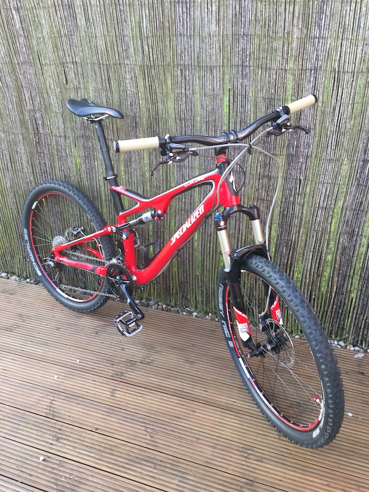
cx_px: 184
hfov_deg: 48.2
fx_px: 412
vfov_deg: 61.7
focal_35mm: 29
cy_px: 246
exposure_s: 1/50
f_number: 2.2
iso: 32
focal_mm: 4.15
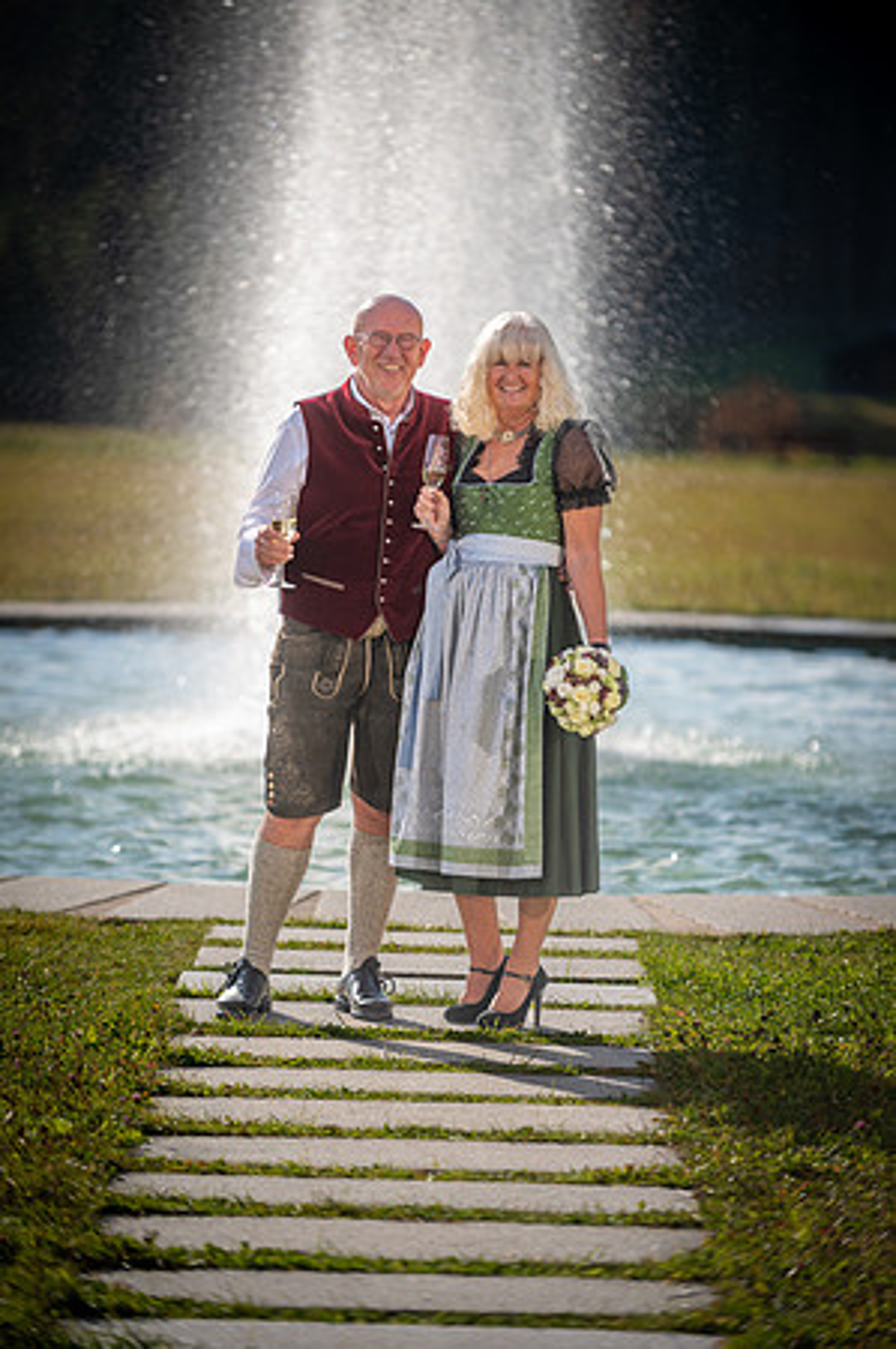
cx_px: 448
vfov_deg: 11.4
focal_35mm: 180
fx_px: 6735
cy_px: 674
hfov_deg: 7.6
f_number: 2.8
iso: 100
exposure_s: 1/2000
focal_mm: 180
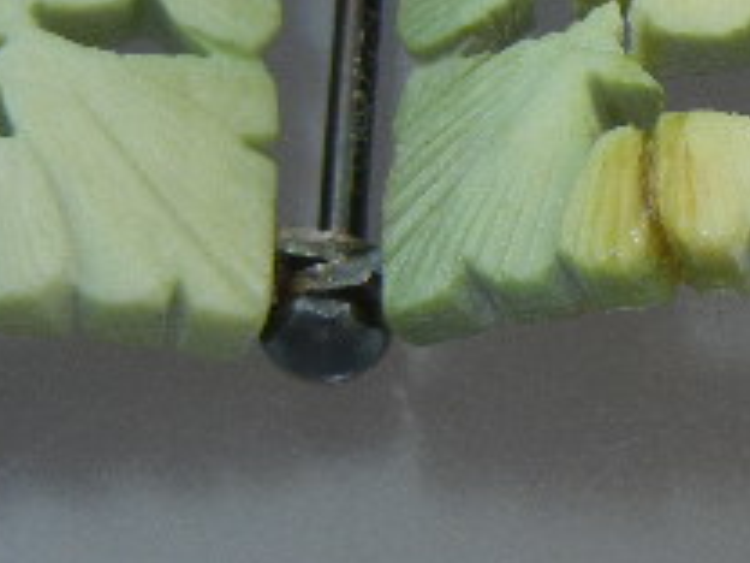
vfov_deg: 6.3
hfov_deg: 8.2
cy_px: 54
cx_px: 1100
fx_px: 5135
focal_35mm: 237
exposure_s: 1/31
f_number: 4.3
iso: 200
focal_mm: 13.9
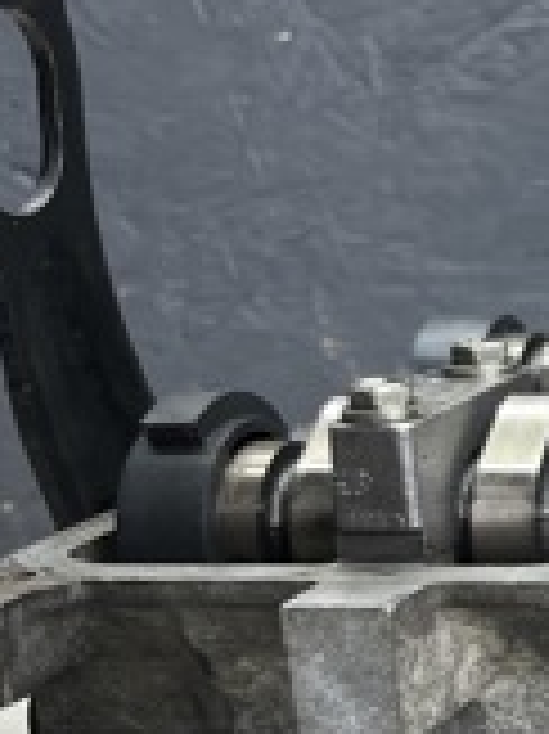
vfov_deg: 19.2
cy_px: 480
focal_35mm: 102
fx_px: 2160
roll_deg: +0.2
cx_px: 1206
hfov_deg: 12.3
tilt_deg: -13.5
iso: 64
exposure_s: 1/100
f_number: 1.6
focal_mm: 5.1
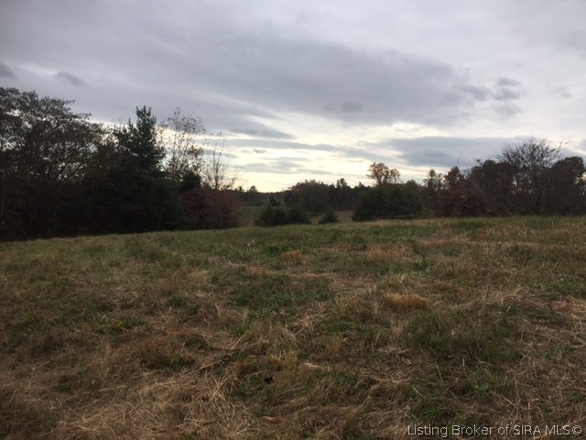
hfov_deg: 61.7
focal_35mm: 29
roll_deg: -1.1
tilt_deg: -2.2
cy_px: 220
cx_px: 293
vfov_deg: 48.2
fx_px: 491
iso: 32
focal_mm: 4.15
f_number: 2.2
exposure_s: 1/989
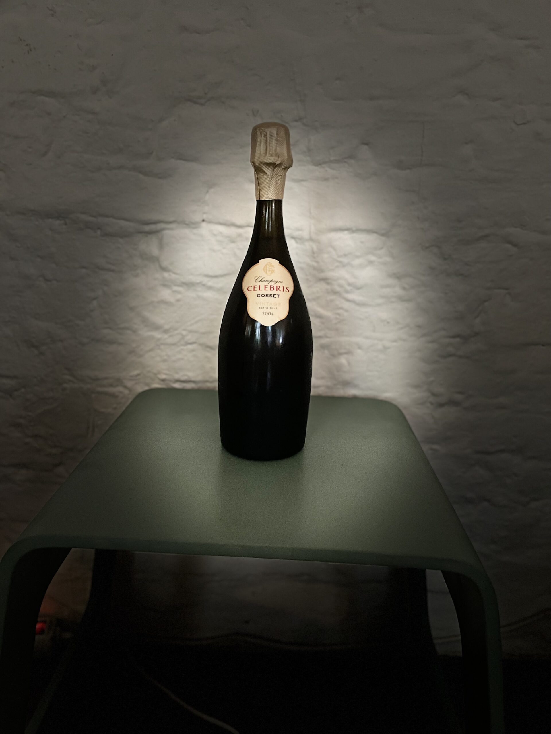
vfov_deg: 67.3
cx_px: 276
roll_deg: -2.3
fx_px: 552
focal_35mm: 26
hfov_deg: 53.1
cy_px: 367
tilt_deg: -16.9
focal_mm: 4.2
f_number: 1.6
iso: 500
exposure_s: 1/11
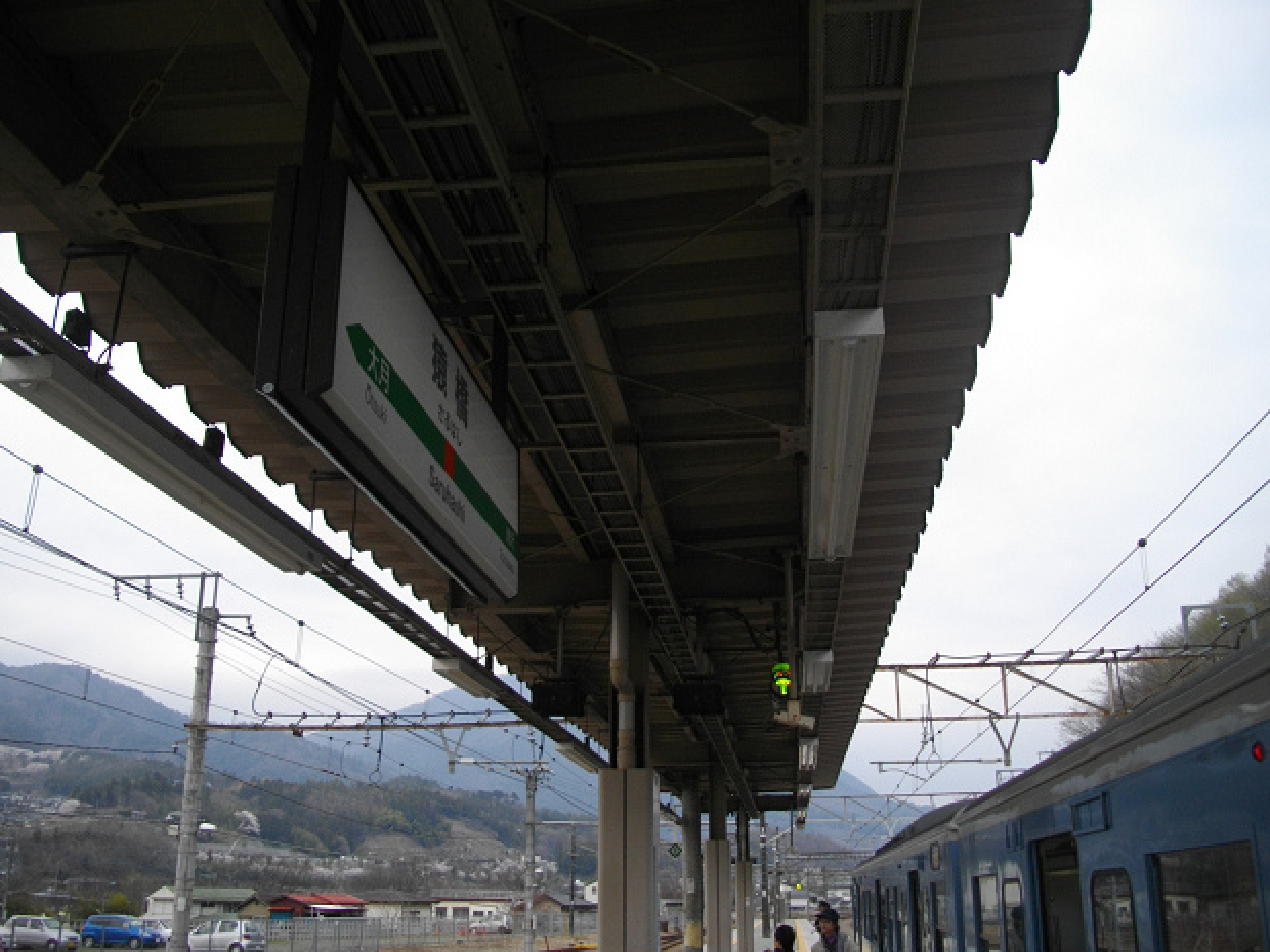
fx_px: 1174
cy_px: 487
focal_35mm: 32
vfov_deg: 44.2
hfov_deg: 56.8
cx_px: 631
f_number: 2.9
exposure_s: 1/200
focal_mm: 5.7
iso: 100
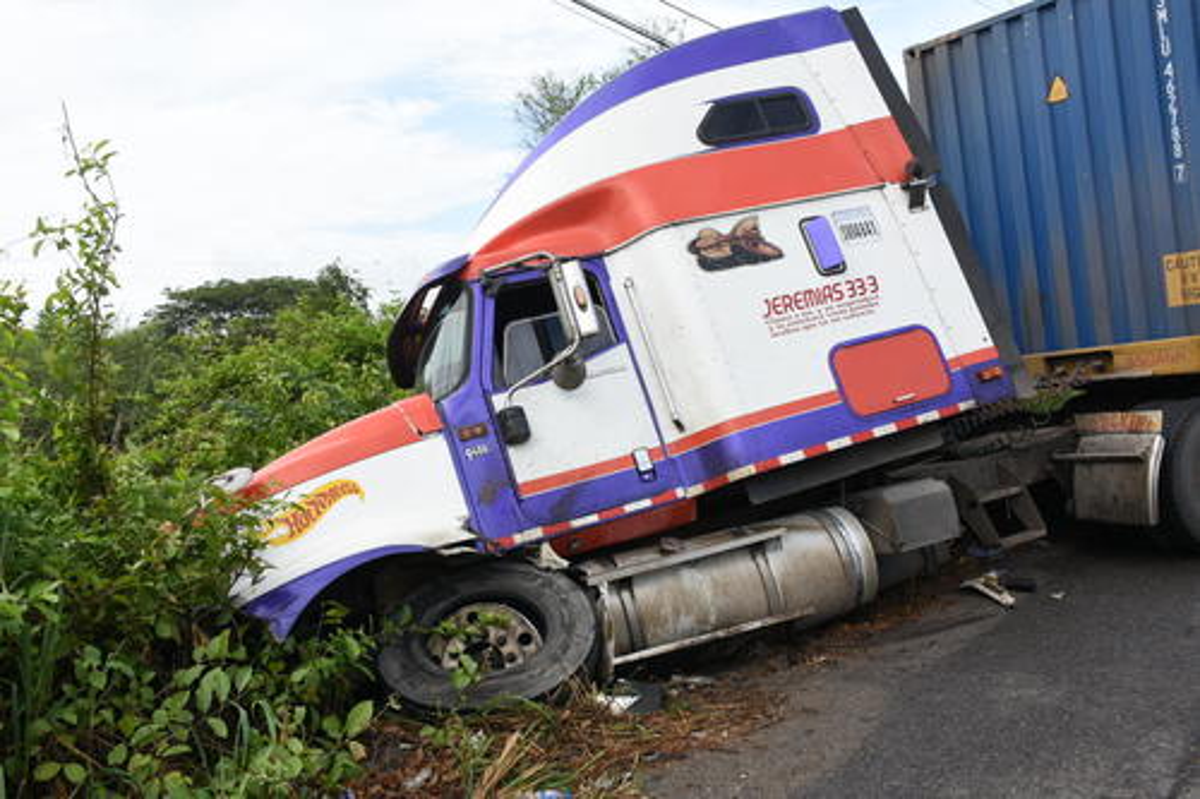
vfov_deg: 43.6
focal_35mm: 30
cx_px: 600
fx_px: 1000
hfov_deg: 61.9
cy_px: 400
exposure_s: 1/250
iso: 250
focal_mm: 20
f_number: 5.6
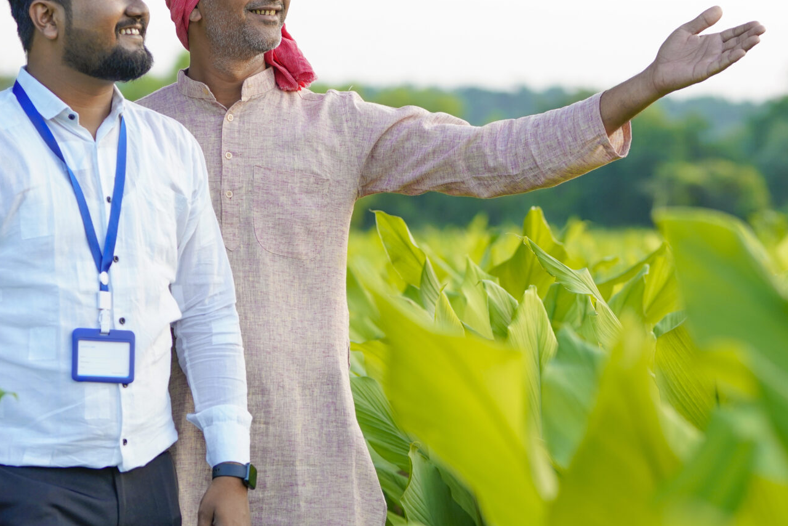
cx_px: 420
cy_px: 196
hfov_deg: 12.1
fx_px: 3722
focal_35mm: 170
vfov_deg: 8.1
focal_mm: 85
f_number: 2.8
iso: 320
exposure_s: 1/320
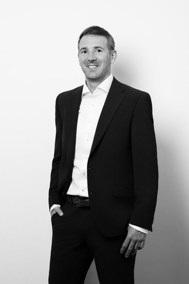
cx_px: 94
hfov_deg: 13.0
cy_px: 142
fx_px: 827
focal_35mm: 105
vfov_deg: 19.5
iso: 100
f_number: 2.8
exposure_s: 1/160
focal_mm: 105
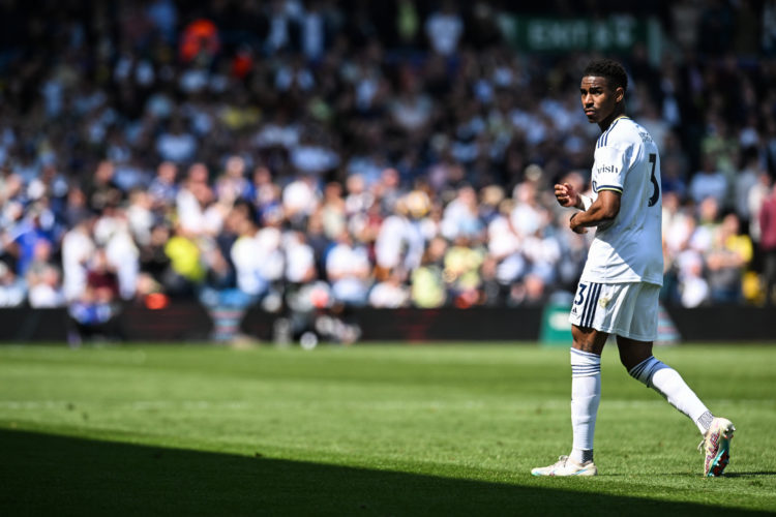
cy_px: 258
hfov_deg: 5.2
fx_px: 8622
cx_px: 388
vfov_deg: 3.4
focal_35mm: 400
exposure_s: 1/4000
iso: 720
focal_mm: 400
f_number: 5
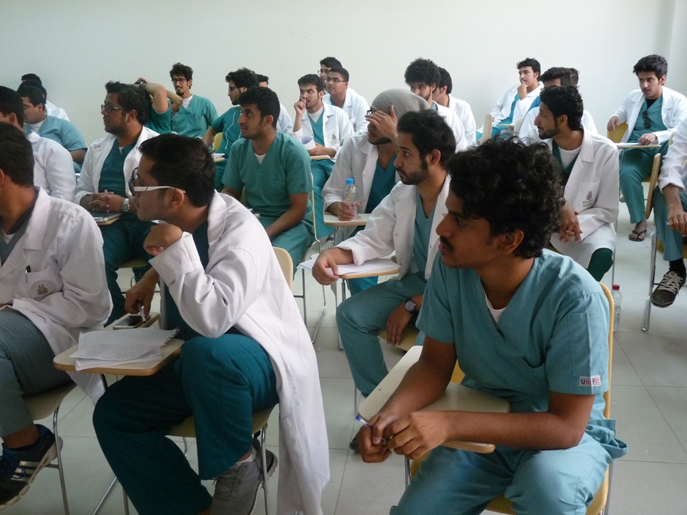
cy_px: 258
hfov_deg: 50.1
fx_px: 734
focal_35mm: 37
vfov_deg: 38.7
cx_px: 344
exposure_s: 1/60
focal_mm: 6.5
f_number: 3
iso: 400
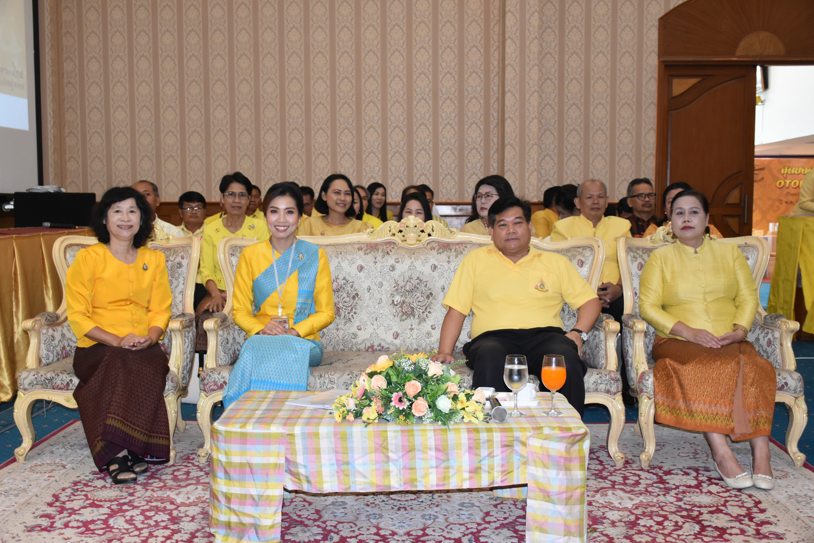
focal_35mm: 40
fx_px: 916
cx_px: 407
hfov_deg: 47.9
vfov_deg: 33.0
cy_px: 272
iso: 1100
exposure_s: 1/60
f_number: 4
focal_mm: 27
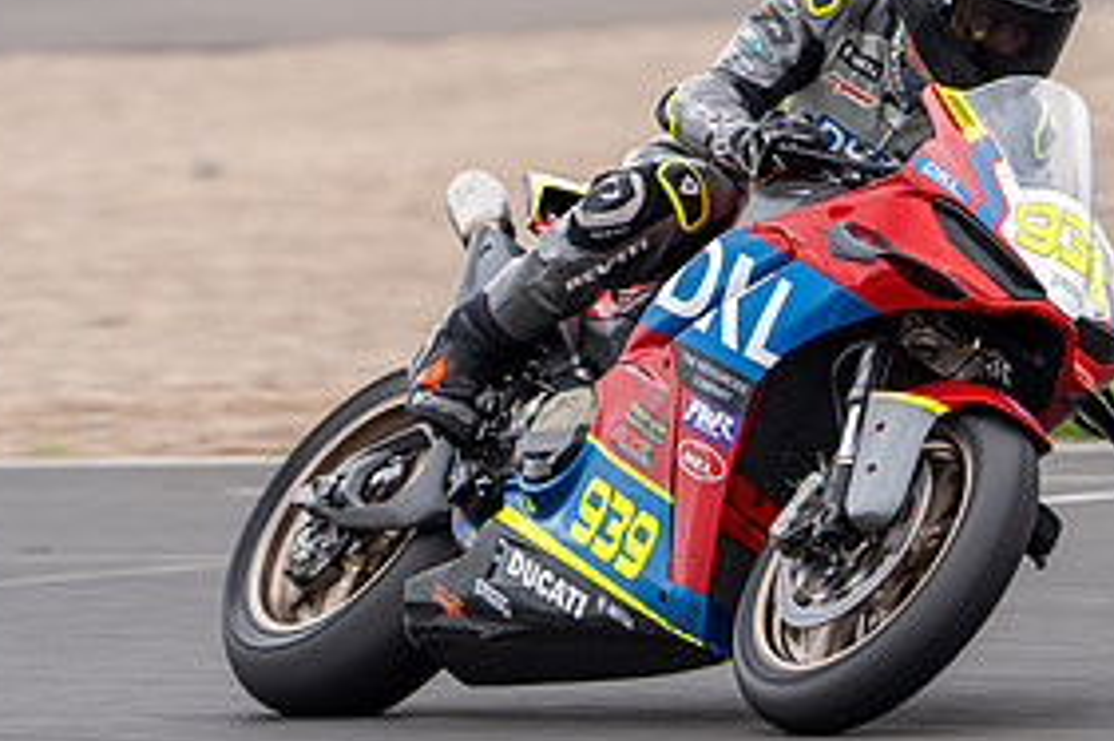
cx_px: 711
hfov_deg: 3.5
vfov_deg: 2.3
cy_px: 292
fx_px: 18431
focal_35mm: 596
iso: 400
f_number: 5.6
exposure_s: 1/400
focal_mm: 288
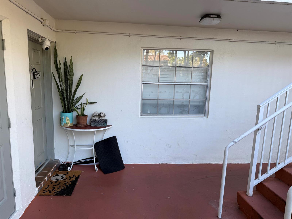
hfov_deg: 71.6
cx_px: 146
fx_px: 202
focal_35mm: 24
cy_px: 110
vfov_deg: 56.8
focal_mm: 6.76
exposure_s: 1/132
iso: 50
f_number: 1.78
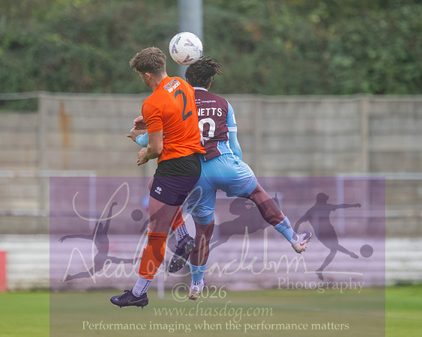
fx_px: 7178
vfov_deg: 2.7
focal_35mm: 575
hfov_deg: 3.4
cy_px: 182
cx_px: 204
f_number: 2.8
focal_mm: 300
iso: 450
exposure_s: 1/1250
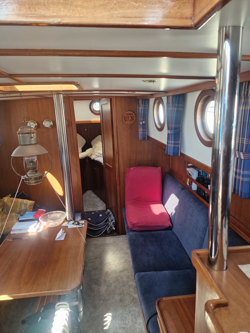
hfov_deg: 58.9
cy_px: 166
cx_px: 125
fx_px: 221
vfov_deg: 73.9
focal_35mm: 23
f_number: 1.8
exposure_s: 1/180
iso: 200
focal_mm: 6.4
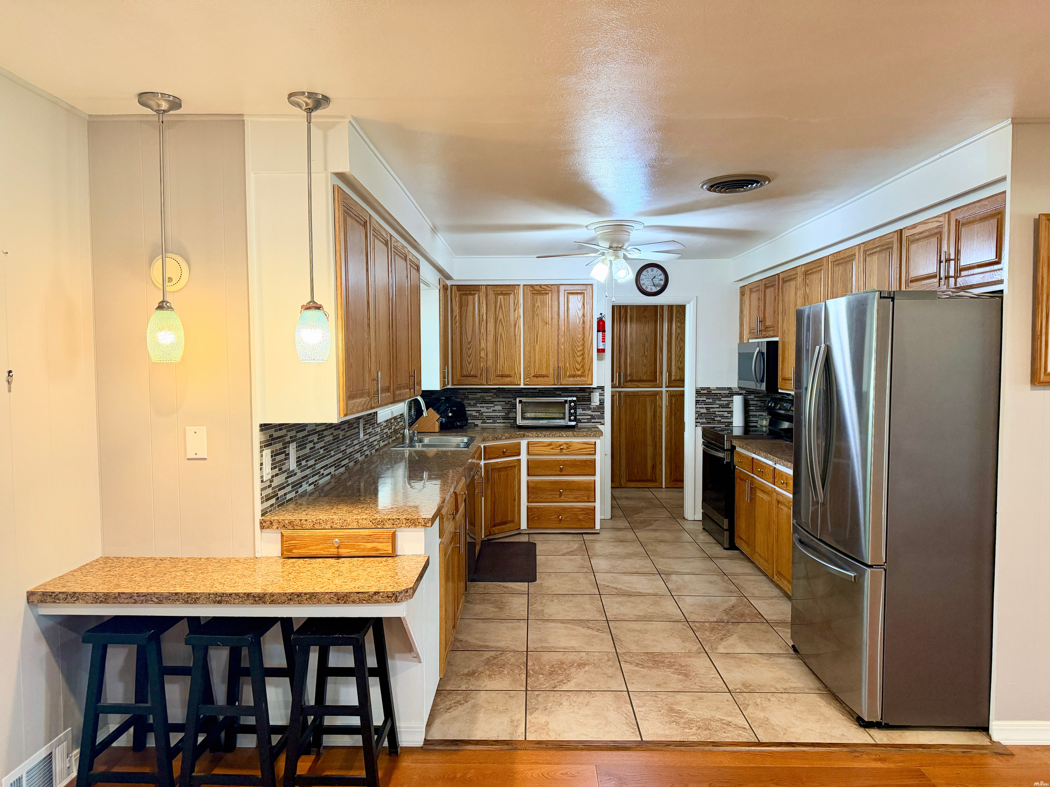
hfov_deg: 71.6
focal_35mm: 24
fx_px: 728
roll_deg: +0.5
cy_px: 394
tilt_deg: -3.3
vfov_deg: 56.8
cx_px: 525
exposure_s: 1/120
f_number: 1.78
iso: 400
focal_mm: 6.76
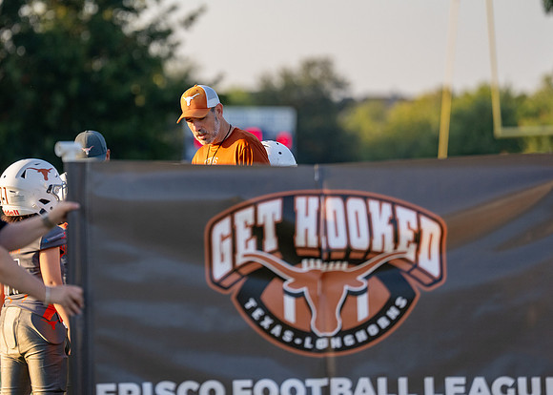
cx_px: 194
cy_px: 130
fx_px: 4449
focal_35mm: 283
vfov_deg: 5.1
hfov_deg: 7.1
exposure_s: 1/2000
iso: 500
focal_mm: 200
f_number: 2.8
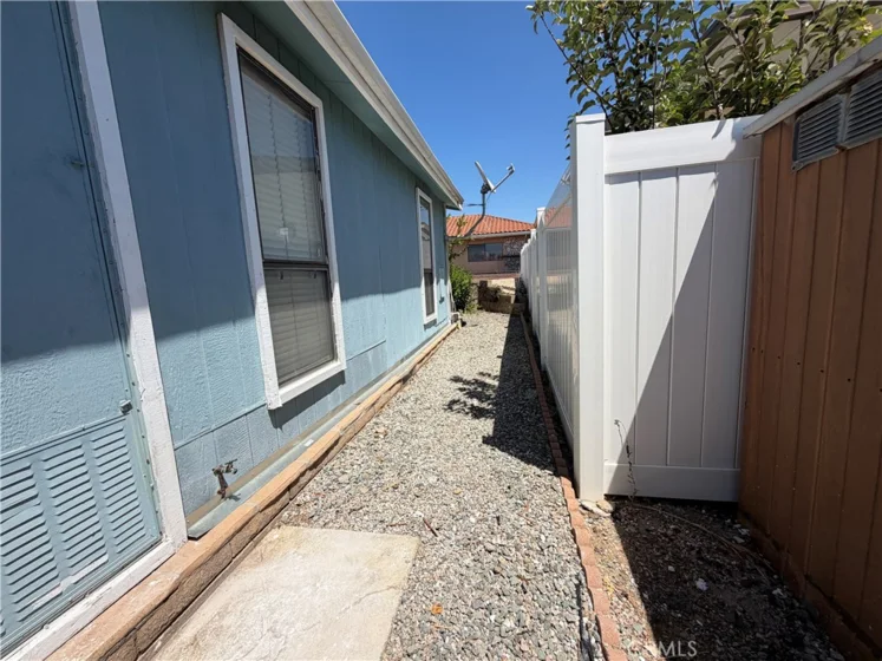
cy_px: 330
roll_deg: +4.2
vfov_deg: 85.7
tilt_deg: -5.5
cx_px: 441
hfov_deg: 102.1
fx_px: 357
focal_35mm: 14
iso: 20
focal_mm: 2.22
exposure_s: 1/1068
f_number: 2.2
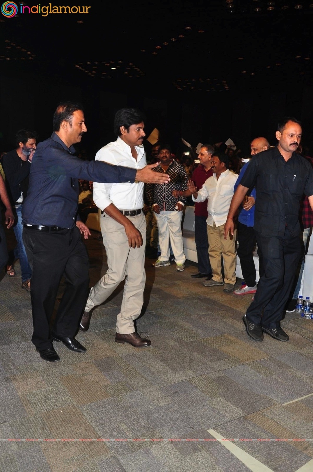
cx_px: 156
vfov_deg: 59.5
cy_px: 236
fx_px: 412
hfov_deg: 41.6
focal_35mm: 32
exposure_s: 1/125
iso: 640
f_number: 6.3
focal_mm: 21
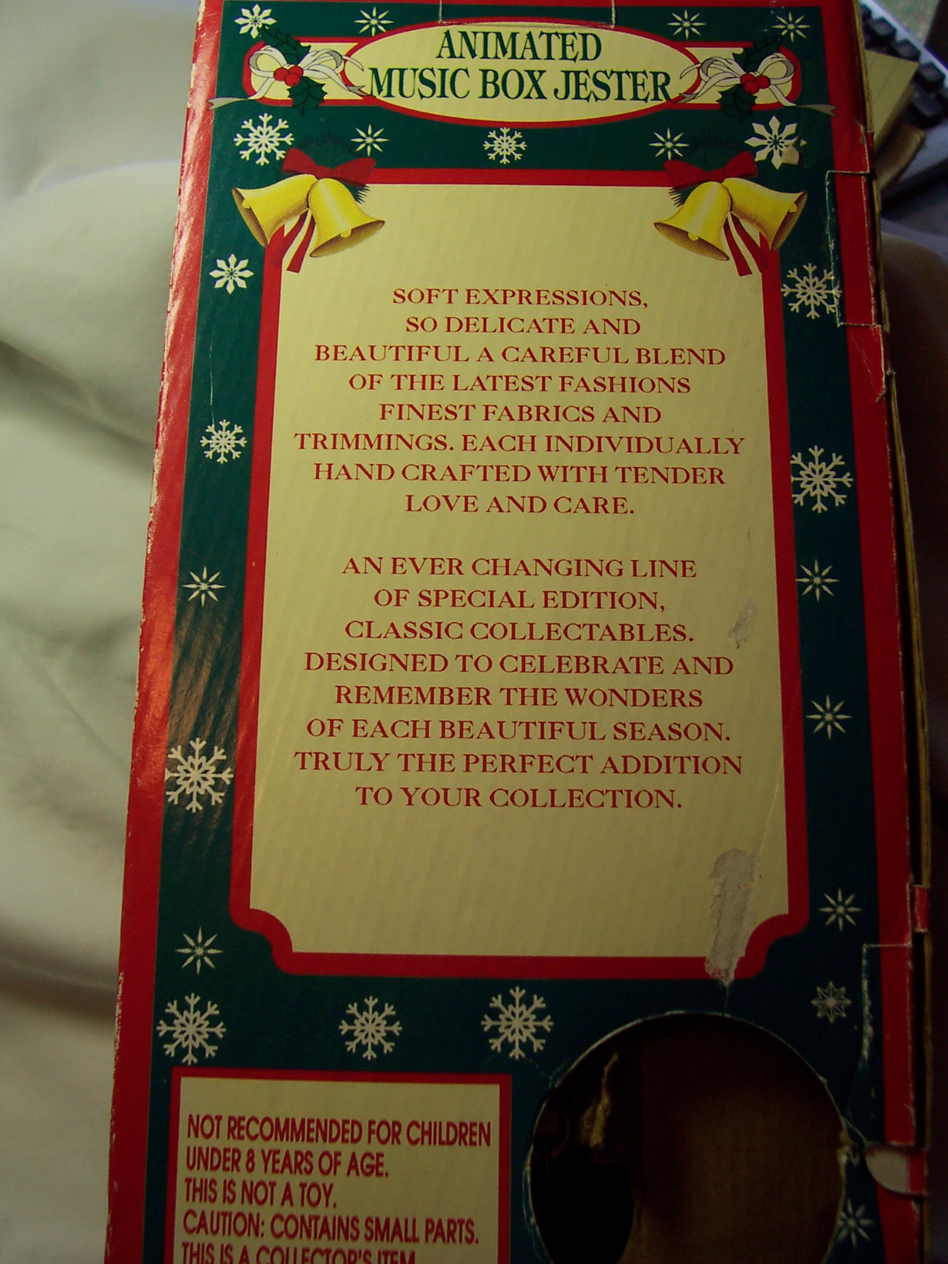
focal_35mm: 37
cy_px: 632
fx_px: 1351
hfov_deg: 38.7
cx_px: 474
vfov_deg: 50.1
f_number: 2.8
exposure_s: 1/90
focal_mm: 5.6
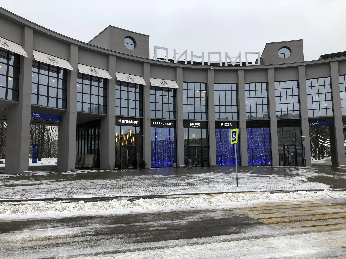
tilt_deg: +5.7
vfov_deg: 49.7
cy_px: 130
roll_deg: +1.4
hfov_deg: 63.4
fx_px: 280
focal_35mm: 28
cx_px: 173
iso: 20
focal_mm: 4
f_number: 1.8
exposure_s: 1/117
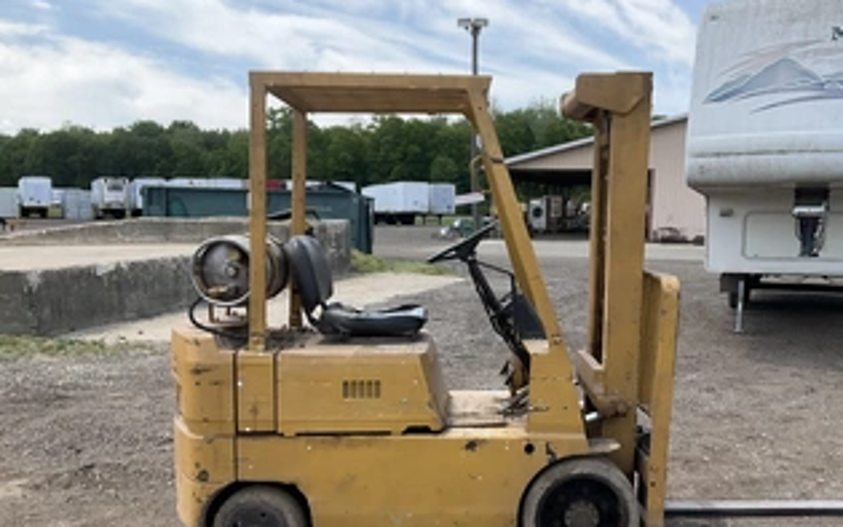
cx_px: 503
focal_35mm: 39
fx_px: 896
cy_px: 361
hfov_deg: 50.1
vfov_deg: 32.4
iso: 25
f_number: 1.8
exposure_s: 1/855
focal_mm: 3
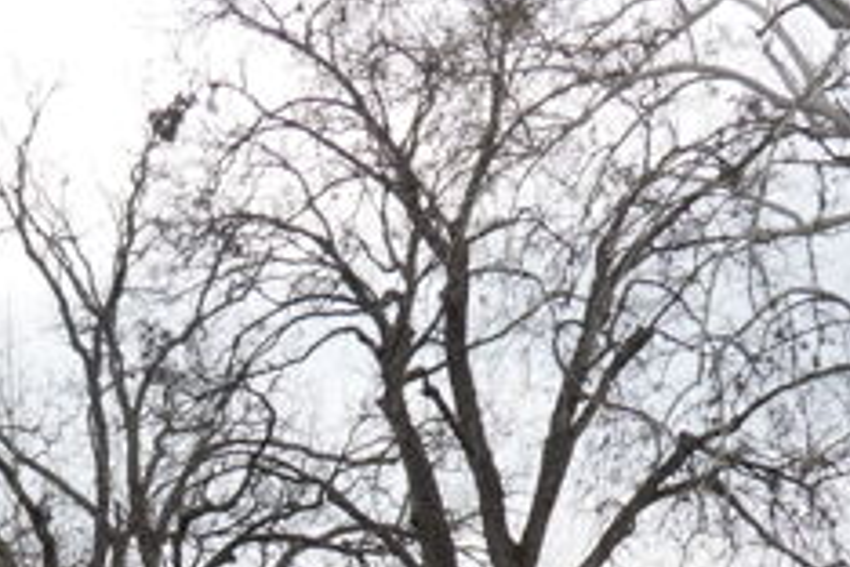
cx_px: -178
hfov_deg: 16.9
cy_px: 910
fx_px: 2739
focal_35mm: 116
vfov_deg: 11.2
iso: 400
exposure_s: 1/250
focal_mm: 12.51
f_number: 10
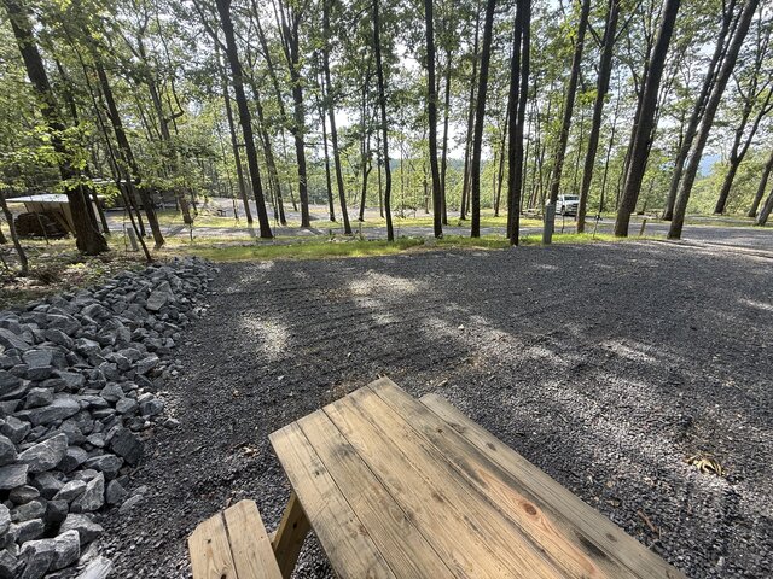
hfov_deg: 102.1
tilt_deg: -22.2
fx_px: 313
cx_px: 386
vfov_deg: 85.7
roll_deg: +1.1
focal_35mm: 14
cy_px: 290
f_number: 2.2
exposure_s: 1/157
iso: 50
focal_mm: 2.22
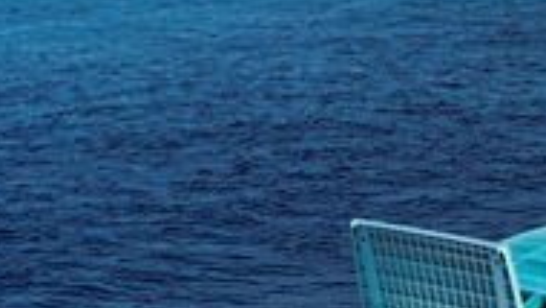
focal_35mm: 114
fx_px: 1651
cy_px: 364
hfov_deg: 18.6
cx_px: 451
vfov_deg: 10.5
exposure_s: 1/250
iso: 160
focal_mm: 35
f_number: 8
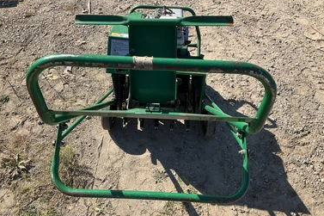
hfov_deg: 58.7
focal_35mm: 32
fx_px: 288
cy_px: 103
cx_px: 160
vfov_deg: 41.1
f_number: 1.8
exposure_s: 1/1076
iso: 25
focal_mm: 3
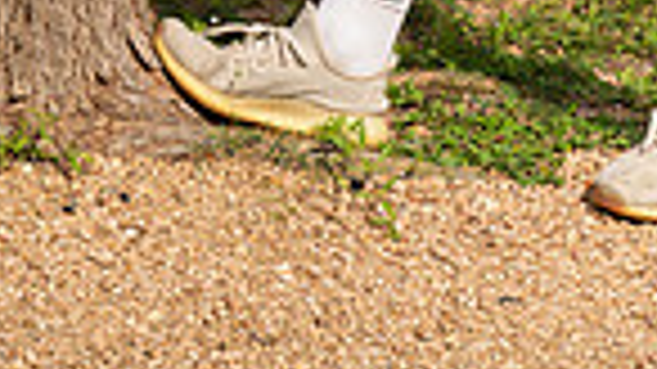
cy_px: -630
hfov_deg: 11.9
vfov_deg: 6.3
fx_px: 3152
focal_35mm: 181
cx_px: 405
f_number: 6.3
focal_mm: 56
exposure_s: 1/250
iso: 100
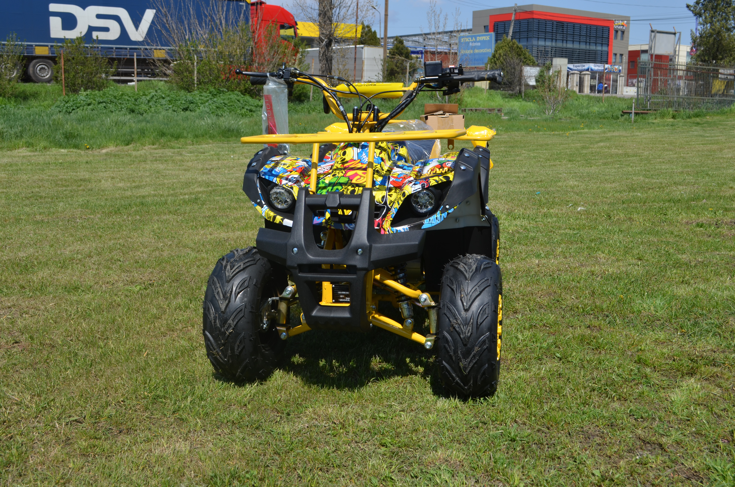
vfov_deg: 34.1
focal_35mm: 39
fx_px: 795
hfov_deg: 49.6
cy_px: 244
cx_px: 368
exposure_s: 1/250
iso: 100
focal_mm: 26
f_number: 8
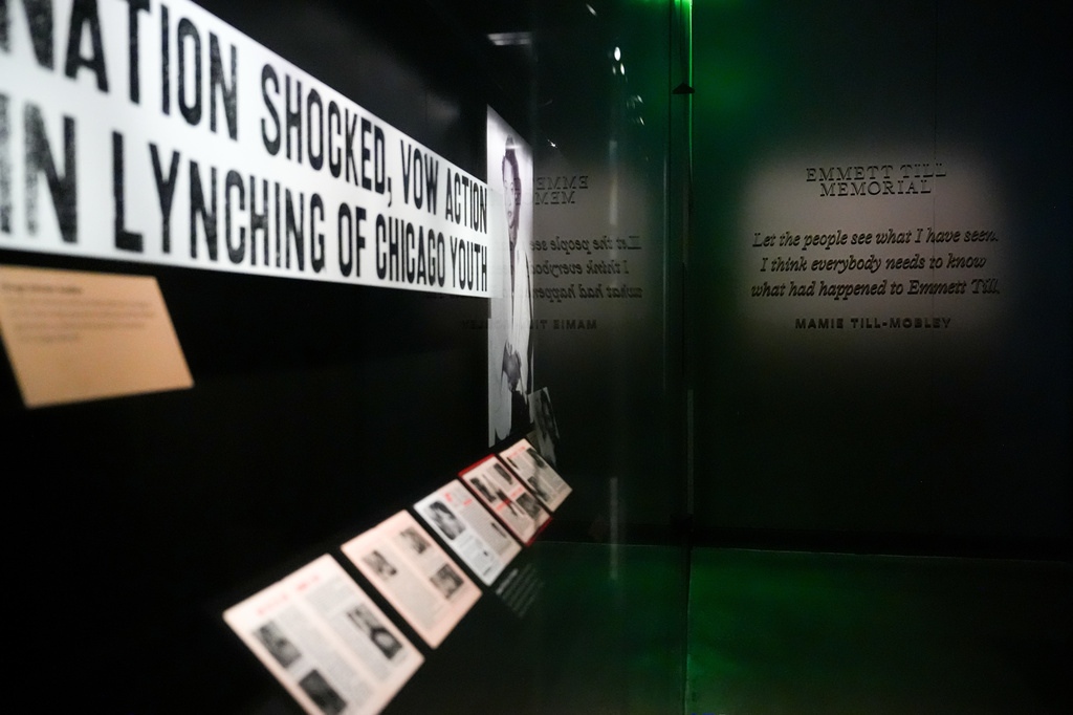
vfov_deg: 44.9
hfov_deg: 63.7
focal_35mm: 29
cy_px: 358
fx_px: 864
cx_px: 536
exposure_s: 1/125
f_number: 2.8
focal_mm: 29
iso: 8000
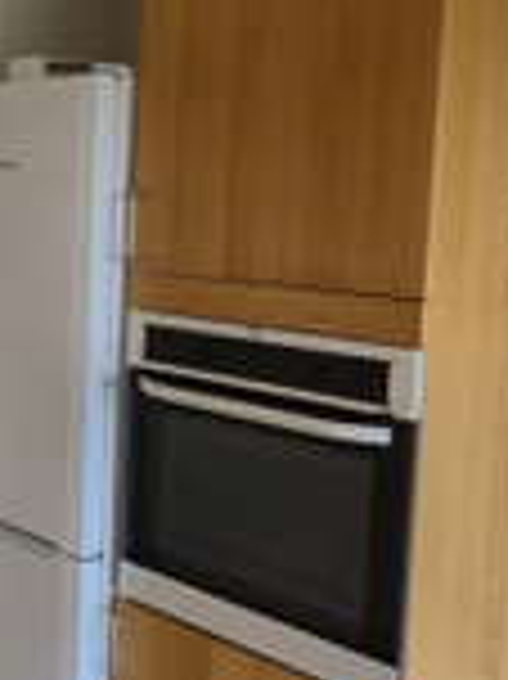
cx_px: -245
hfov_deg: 21.6
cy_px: 297
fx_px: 1117
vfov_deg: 33.8
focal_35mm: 57
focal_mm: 5.4
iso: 80
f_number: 1.8
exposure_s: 1/50
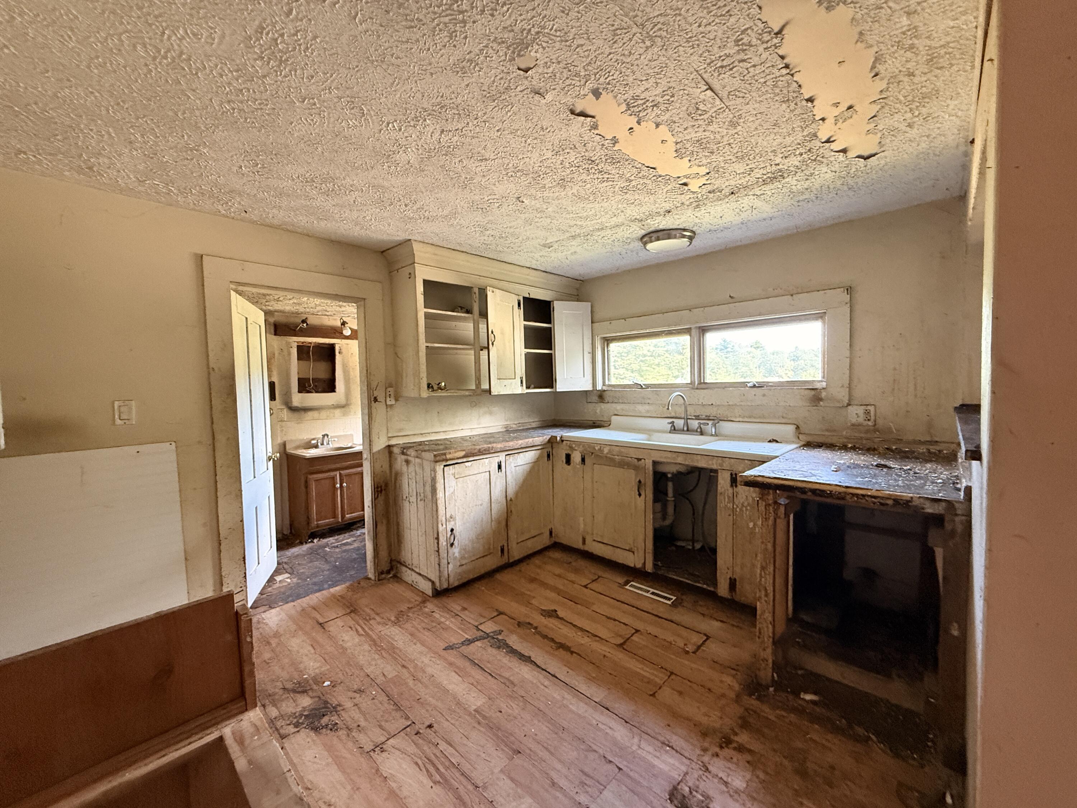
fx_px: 436
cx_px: 538
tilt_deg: -2.6
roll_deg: +0.7
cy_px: 404
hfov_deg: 102.1
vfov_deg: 85.7
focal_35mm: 14
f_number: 2.2
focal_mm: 2.22
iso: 500
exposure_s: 1/60
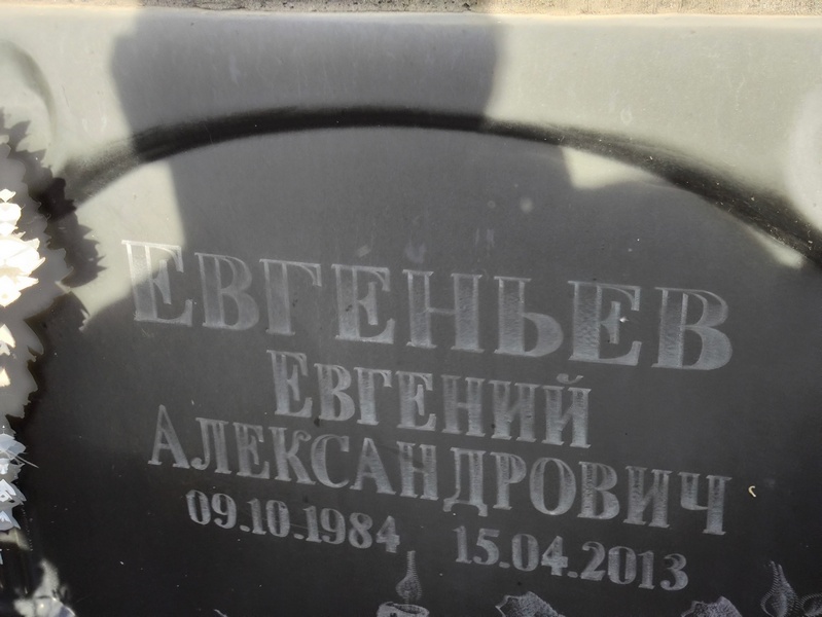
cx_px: 411
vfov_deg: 29.1
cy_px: 308
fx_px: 1188
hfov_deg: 38.2
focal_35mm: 50
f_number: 1.7
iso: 50
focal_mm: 4.71
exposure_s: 1/175
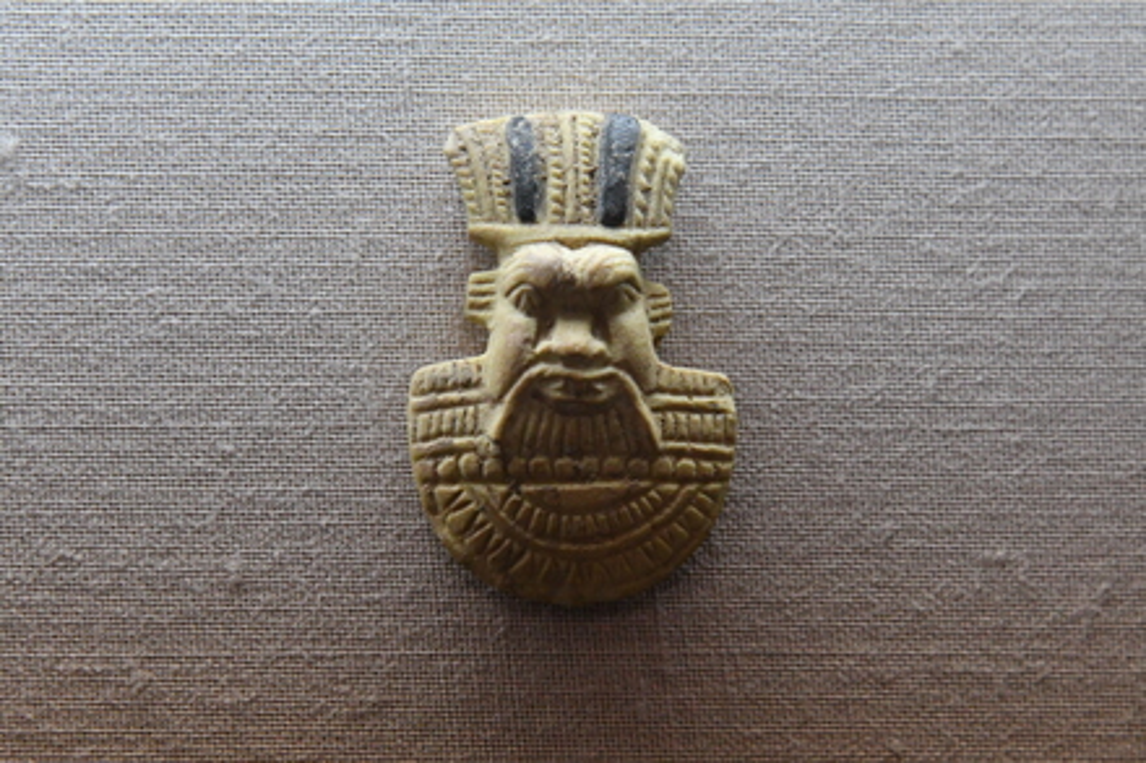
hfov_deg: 11.4
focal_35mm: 180
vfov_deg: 7.6
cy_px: 382
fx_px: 5728
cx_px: 573
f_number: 6.3
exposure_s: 1/250
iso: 5000
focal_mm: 120
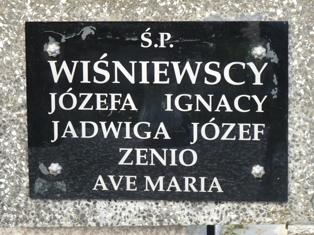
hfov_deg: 11.2
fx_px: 1596
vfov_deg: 8.4
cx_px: 157
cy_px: 118
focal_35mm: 176
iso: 100
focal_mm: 31.2
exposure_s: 1/50
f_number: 3.7
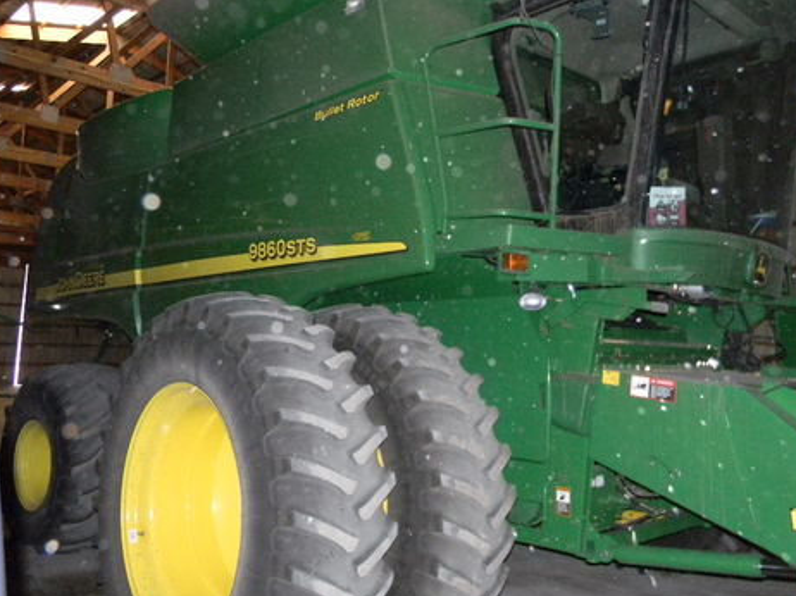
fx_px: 758
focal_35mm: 33
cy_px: 253
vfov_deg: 42.8
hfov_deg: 55.3
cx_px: 429
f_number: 3.5
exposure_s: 1/26
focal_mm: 5
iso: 800
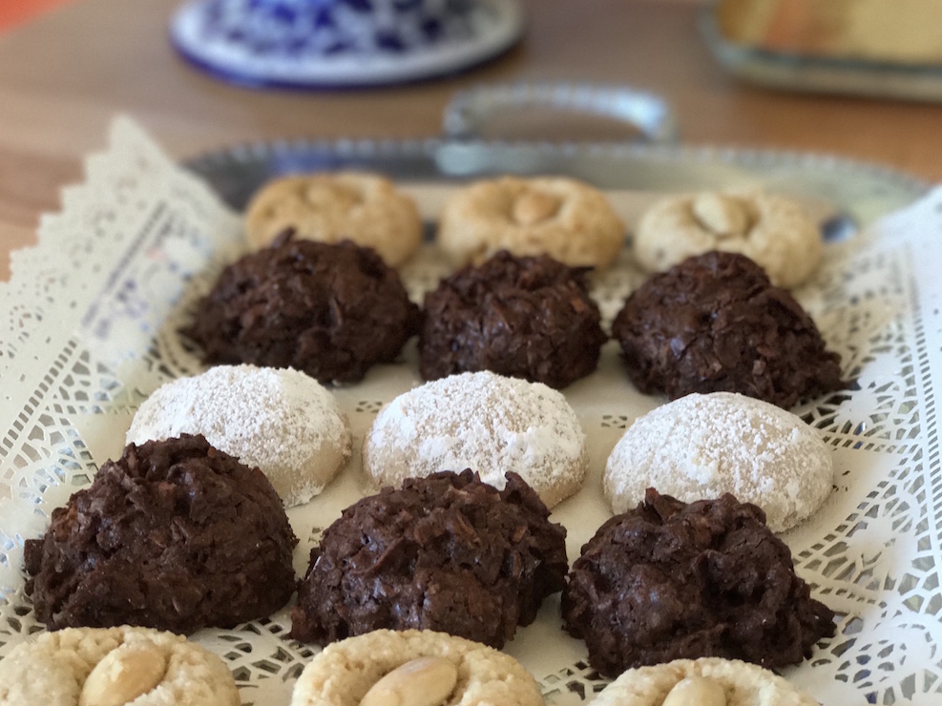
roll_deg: +0.6
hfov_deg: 25.3
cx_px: 467
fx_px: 2095
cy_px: 292
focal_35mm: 77
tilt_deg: -26.3
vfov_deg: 19.1
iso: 100
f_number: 2.8
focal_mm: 6.6
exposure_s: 1/60
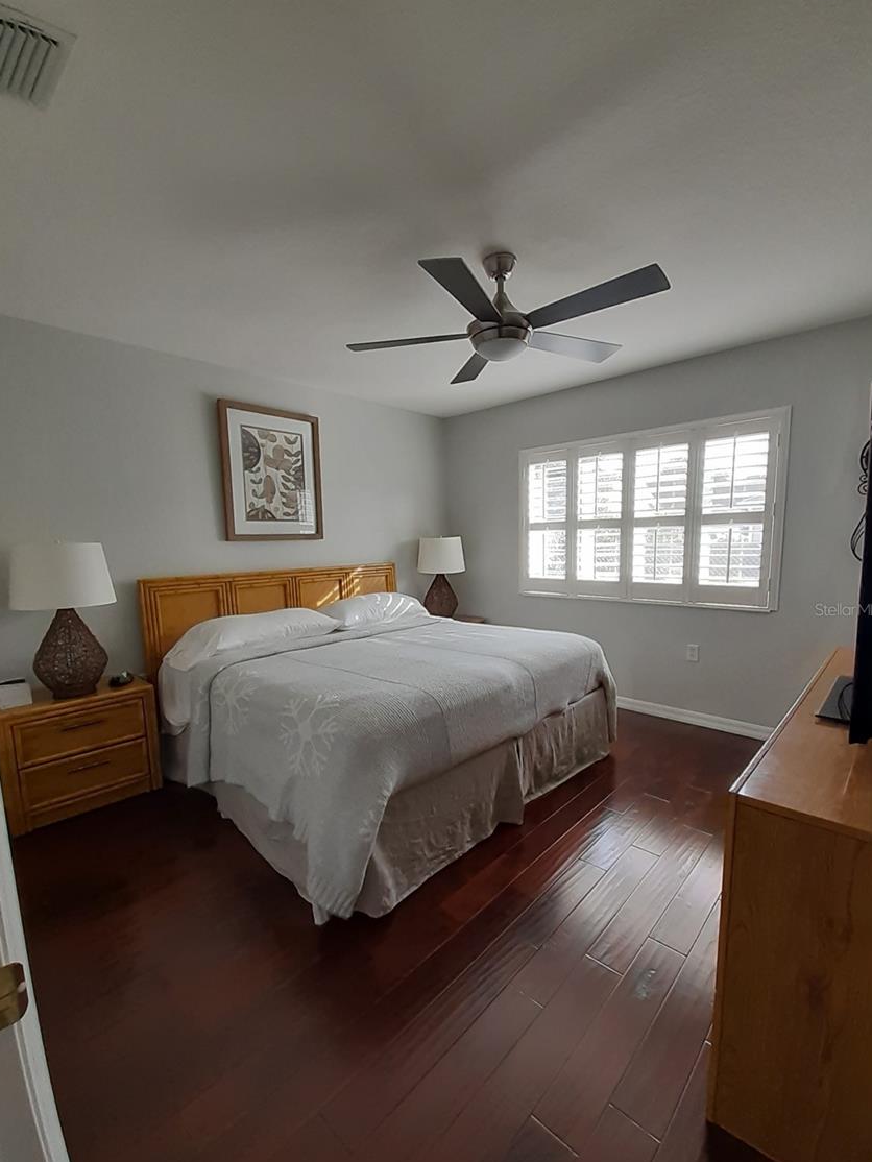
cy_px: 609
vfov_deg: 102.0
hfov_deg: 85.7
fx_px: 470
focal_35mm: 14
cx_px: 419
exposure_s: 1/40
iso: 64
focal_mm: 1.13
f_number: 2.2
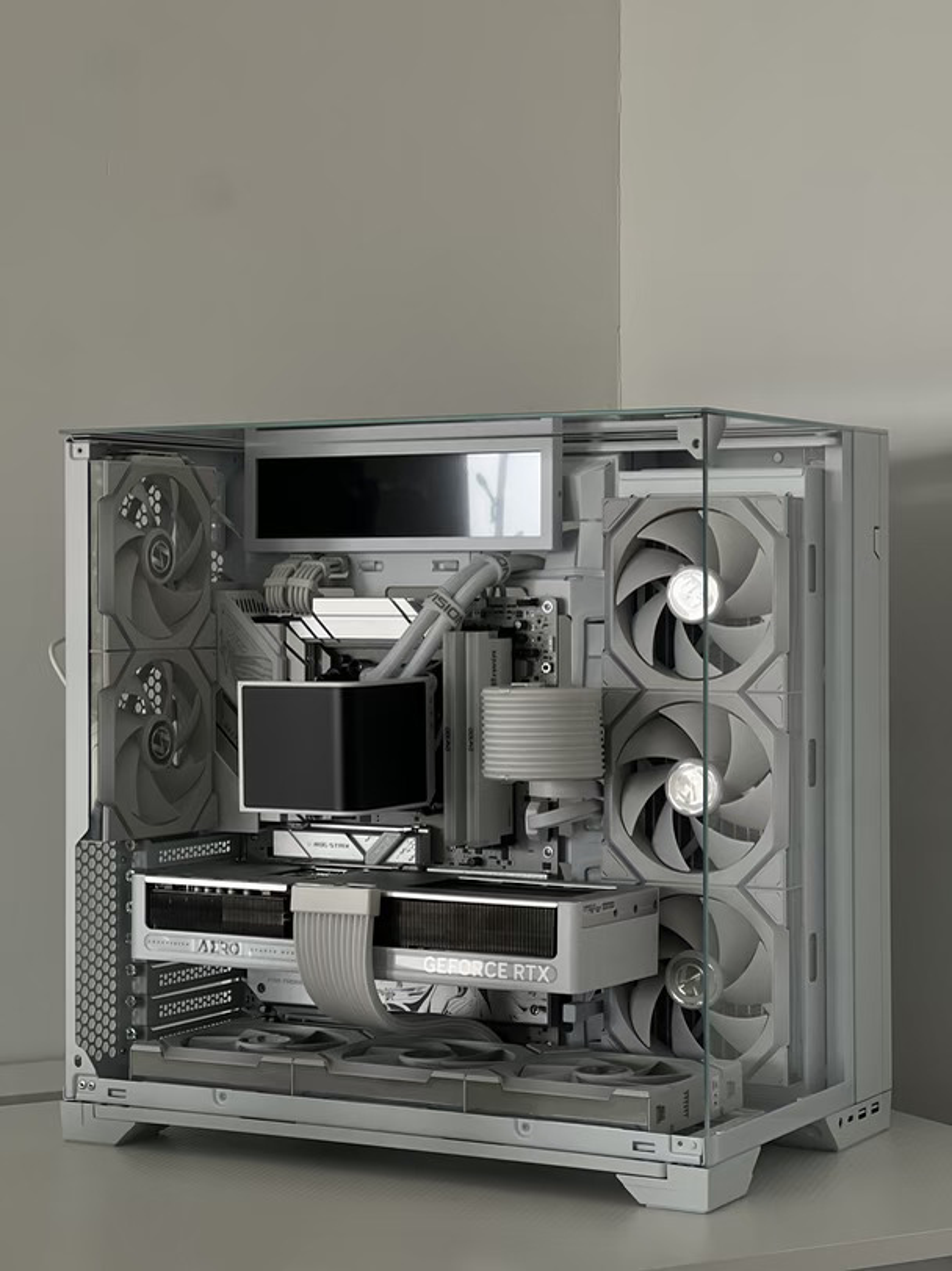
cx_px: 476
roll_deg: -0.4
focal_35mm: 77
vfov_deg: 25.4
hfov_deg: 19.1
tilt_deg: +0.0
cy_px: 636
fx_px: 2826
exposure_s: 1/63
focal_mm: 9
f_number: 2.8
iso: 250
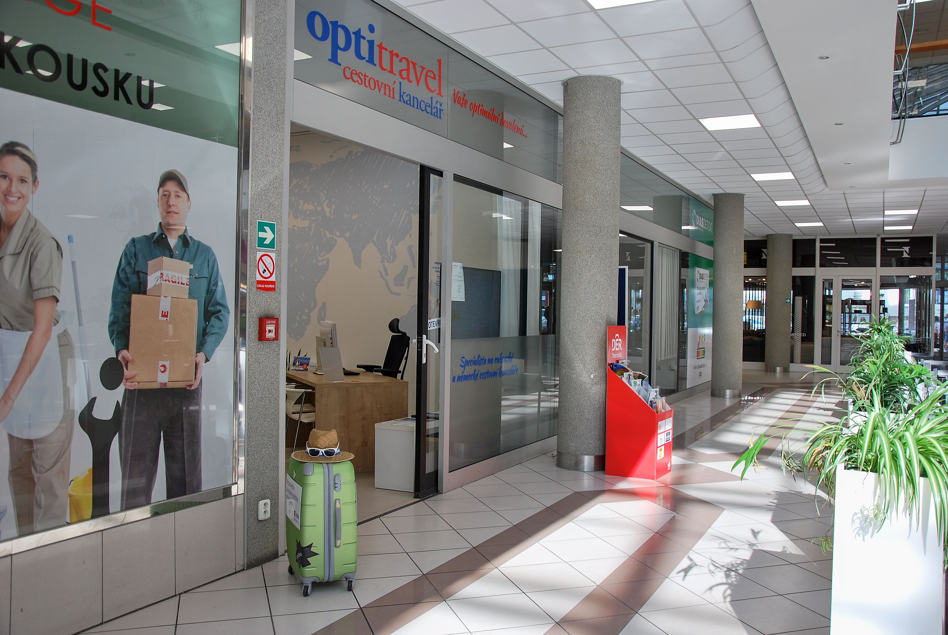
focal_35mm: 32
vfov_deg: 41.8
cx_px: 474
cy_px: 318
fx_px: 830
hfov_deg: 59.4
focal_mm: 21
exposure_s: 1/40
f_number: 5.6
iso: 100
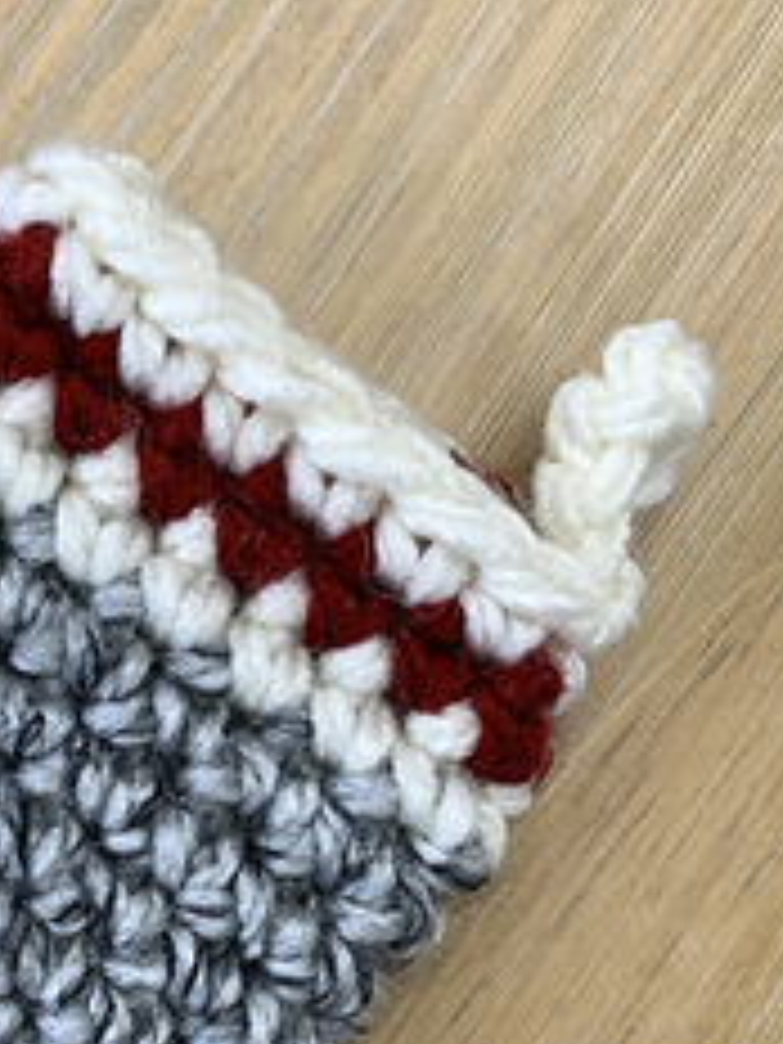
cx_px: 29
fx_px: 1689
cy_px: 796
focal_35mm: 56
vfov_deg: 33.6
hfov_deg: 25.0
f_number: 1.8
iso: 160
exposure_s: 1/60
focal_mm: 4.25
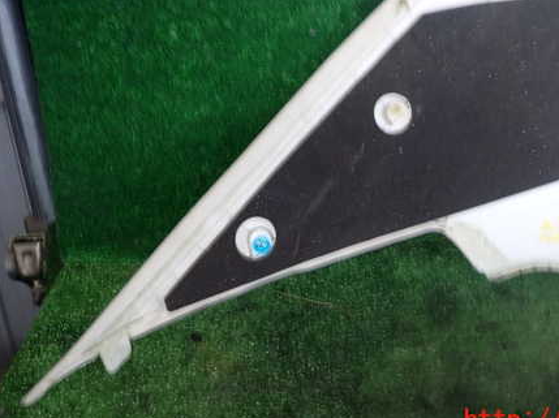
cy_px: 145
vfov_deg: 34.0
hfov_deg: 44.3
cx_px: 367
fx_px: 678
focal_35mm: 42
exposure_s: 1/30
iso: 160
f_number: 6.3
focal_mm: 5.4
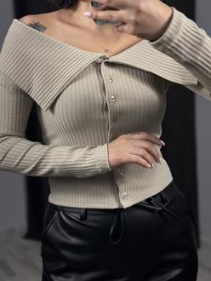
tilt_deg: -30.9
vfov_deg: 32.1
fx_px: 487
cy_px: 119
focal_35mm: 60
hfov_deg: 24.4
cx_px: 100
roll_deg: +2.6
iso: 64
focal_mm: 6.86
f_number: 1.78
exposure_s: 1/151
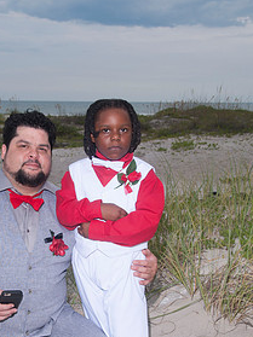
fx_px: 702
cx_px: 79
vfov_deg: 26.9
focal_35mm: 72
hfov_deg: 20.3
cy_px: 231
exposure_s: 1/200
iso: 200
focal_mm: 31
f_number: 9
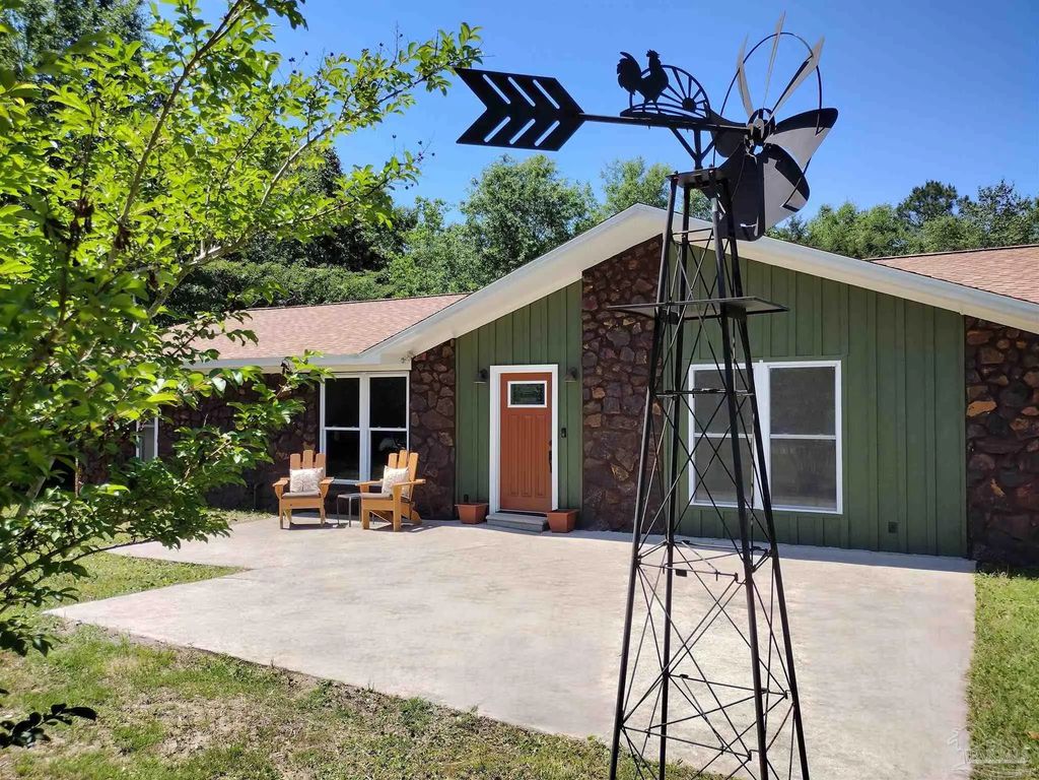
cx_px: 520
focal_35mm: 27
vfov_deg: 51.4
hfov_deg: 65.3
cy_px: 390
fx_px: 810
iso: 100
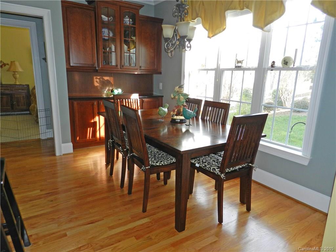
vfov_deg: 58.9
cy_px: 126
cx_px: 168
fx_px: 223
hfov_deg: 73.9
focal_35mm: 23
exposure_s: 1/50
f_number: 3.4
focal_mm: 4
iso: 160
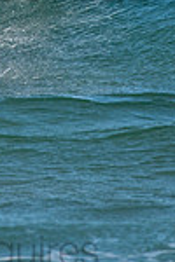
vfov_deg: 1.1
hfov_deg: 0.7
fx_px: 14145
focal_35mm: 1940
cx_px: -37
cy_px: -39
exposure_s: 1/4000
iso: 360
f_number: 5.6
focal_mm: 500
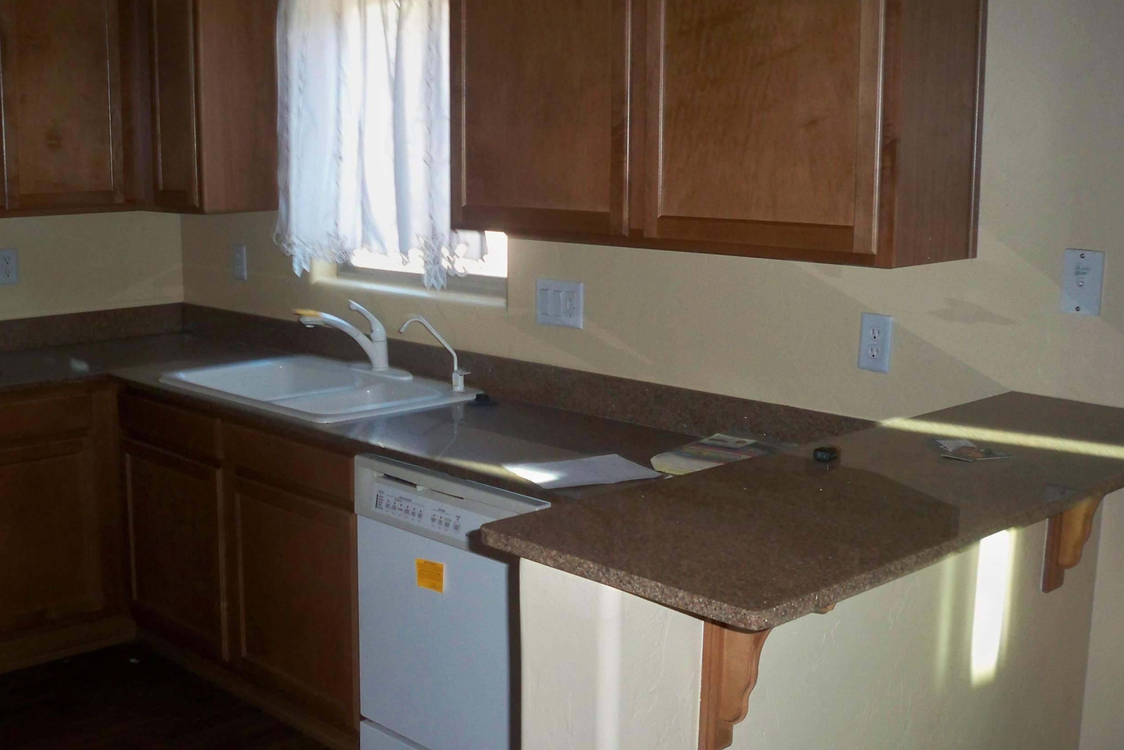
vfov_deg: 30.5
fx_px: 1374
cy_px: 389
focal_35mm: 44
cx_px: 466
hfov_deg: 44.3
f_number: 3.1
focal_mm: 6.3
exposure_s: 1/60
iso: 250
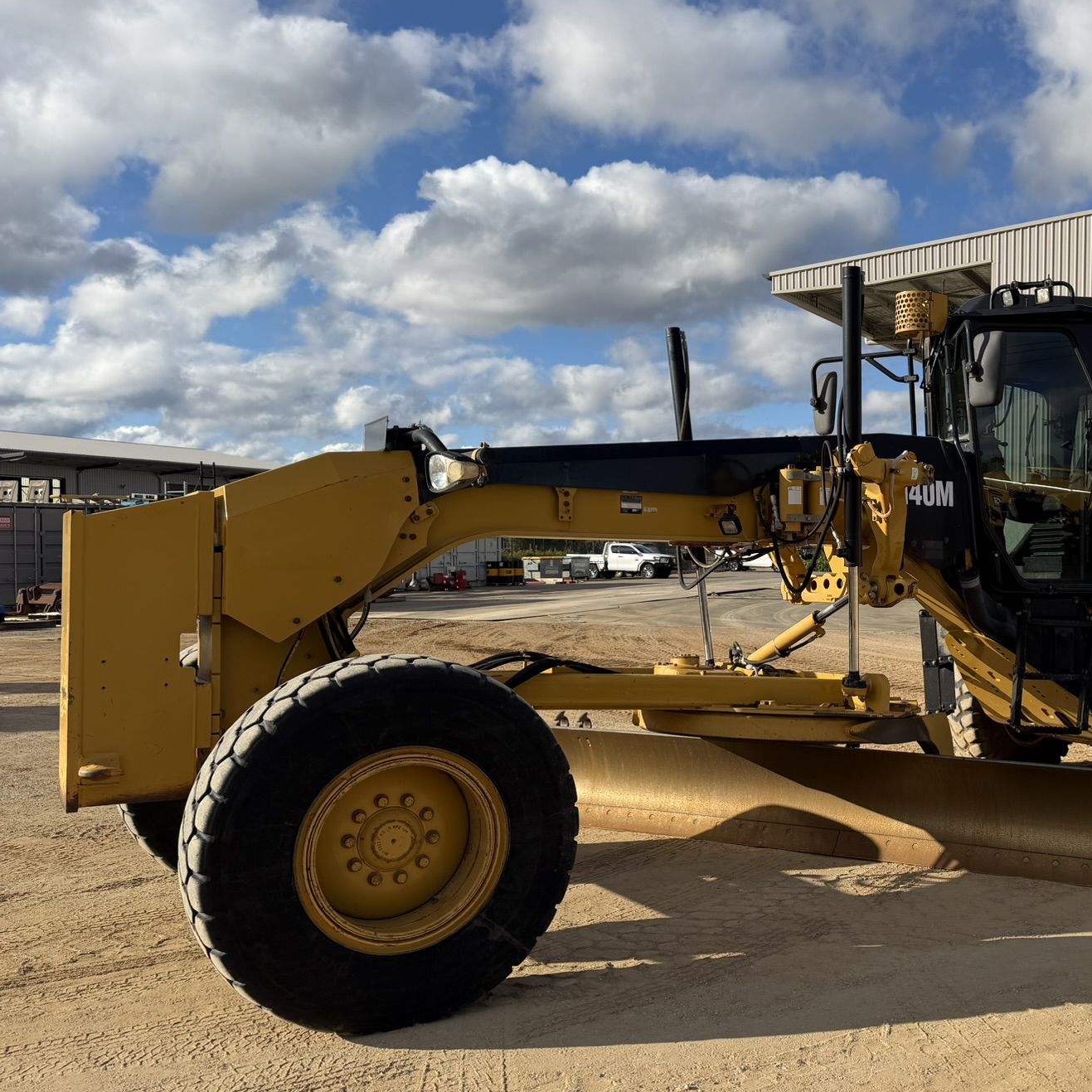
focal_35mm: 33
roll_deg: +0.3
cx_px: 843
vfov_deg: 49.7
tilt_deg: -1.8
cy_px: 568
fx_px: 1178
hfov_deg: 47.5
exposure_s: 1/4673
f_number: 1.78
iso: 80
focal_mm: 6.76
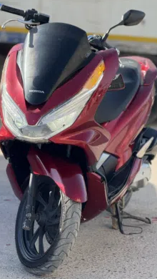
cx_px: 74
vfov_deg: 16.0
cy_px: 140
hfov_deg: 9.1
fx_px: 990
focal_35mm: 134
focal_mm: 15.66
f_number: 2.8
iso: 64
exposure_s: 1/546
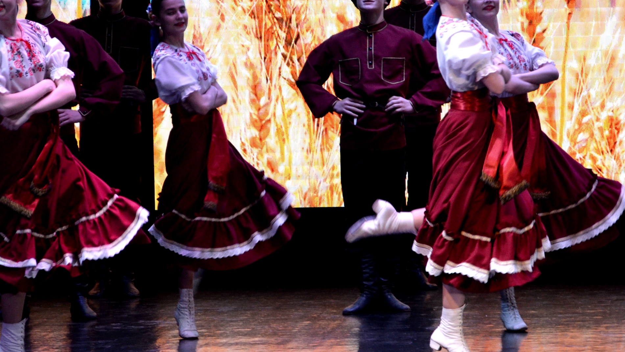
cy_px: 95
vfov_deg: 5.5
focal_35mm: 222
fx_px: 3675
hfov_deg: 9.7
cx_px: 310
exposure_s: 1/125
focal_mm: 105
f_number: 5.6
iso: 1800
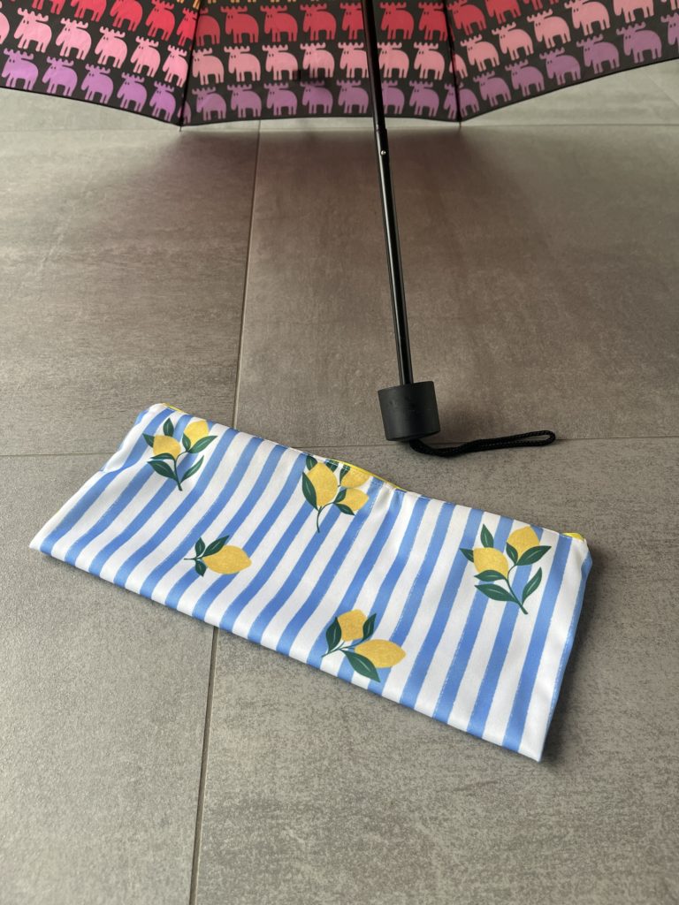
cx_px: 340
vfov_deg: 67.3
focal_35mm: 26
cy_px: 452
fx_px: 680
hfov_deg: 53.1
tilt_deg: -45.4
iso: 80
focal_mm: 5.1
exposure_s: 1/121
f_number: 1.6
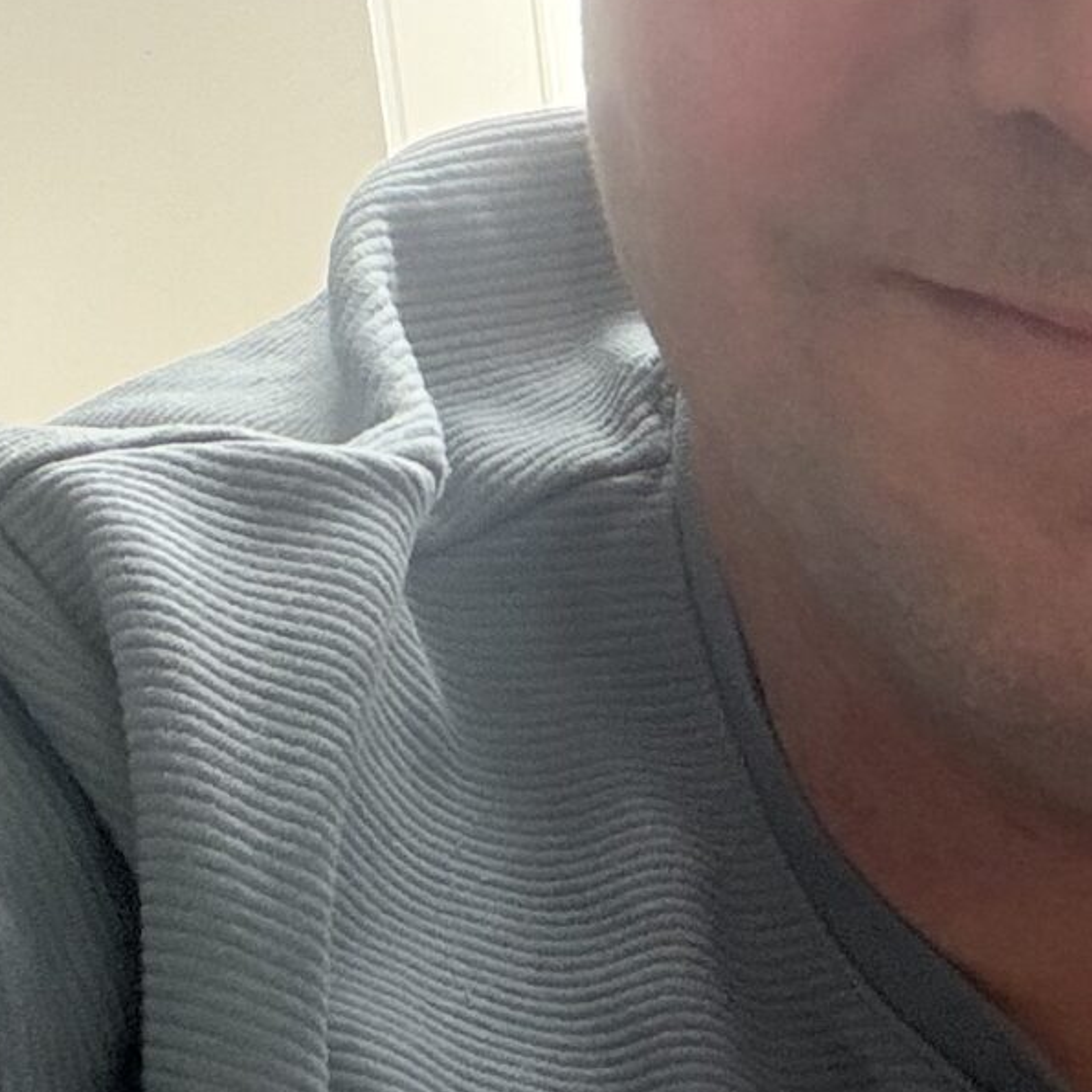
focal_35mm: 114
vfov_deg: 15.1
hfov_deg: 15.0
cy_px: 150
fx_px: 4069
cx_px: 1094
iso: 125
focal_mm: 2.71
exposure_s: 1/60
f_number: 1.9
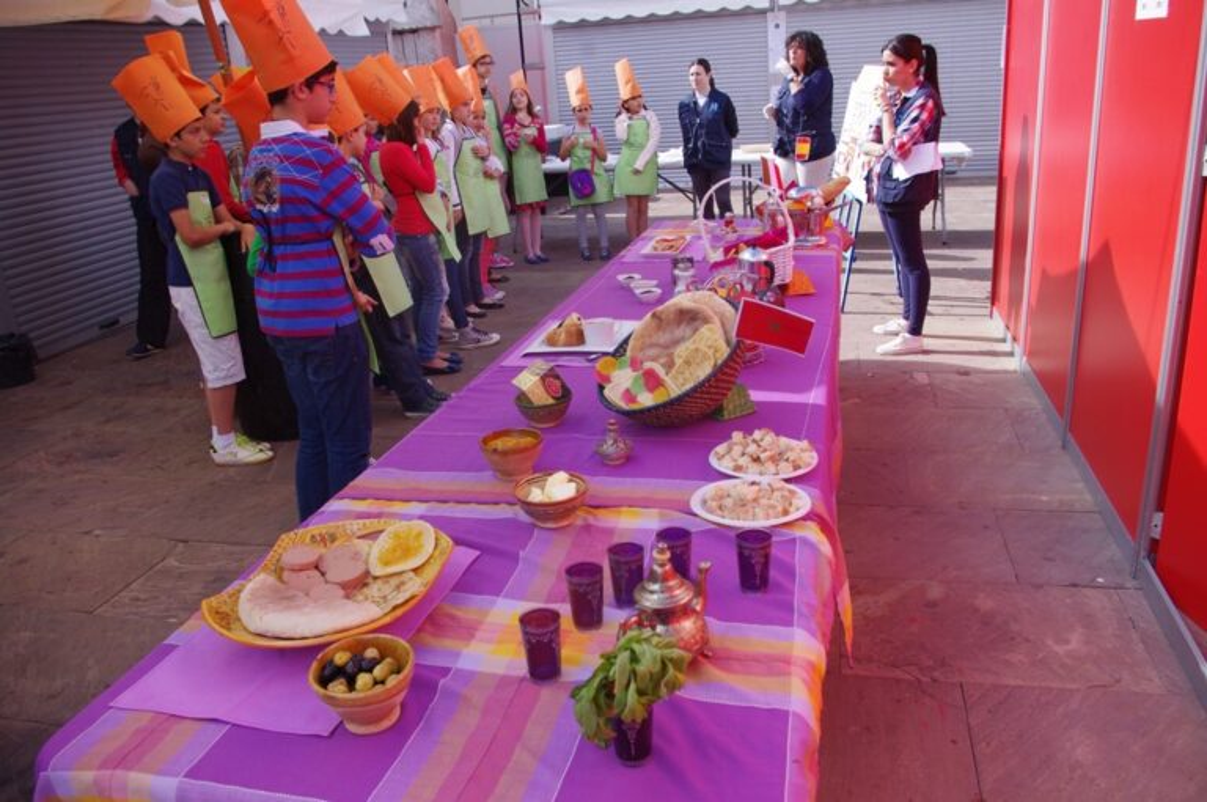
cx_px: 604
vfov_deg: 47.8
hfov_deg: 67.4
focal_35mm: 27
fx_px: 904
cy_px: 401
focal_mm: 18
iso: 400
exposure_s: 1/400
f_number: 7.1
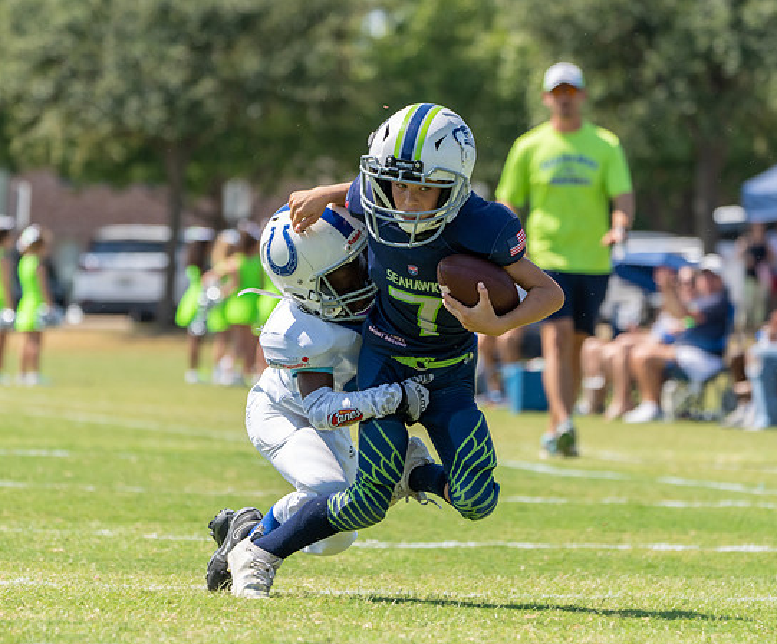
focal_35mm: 328
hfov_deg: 5.8
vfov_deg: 4.8
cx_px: 376
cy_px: 366
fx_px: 7647
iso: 320
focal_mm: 229
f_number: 5.6
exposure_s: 1/1250
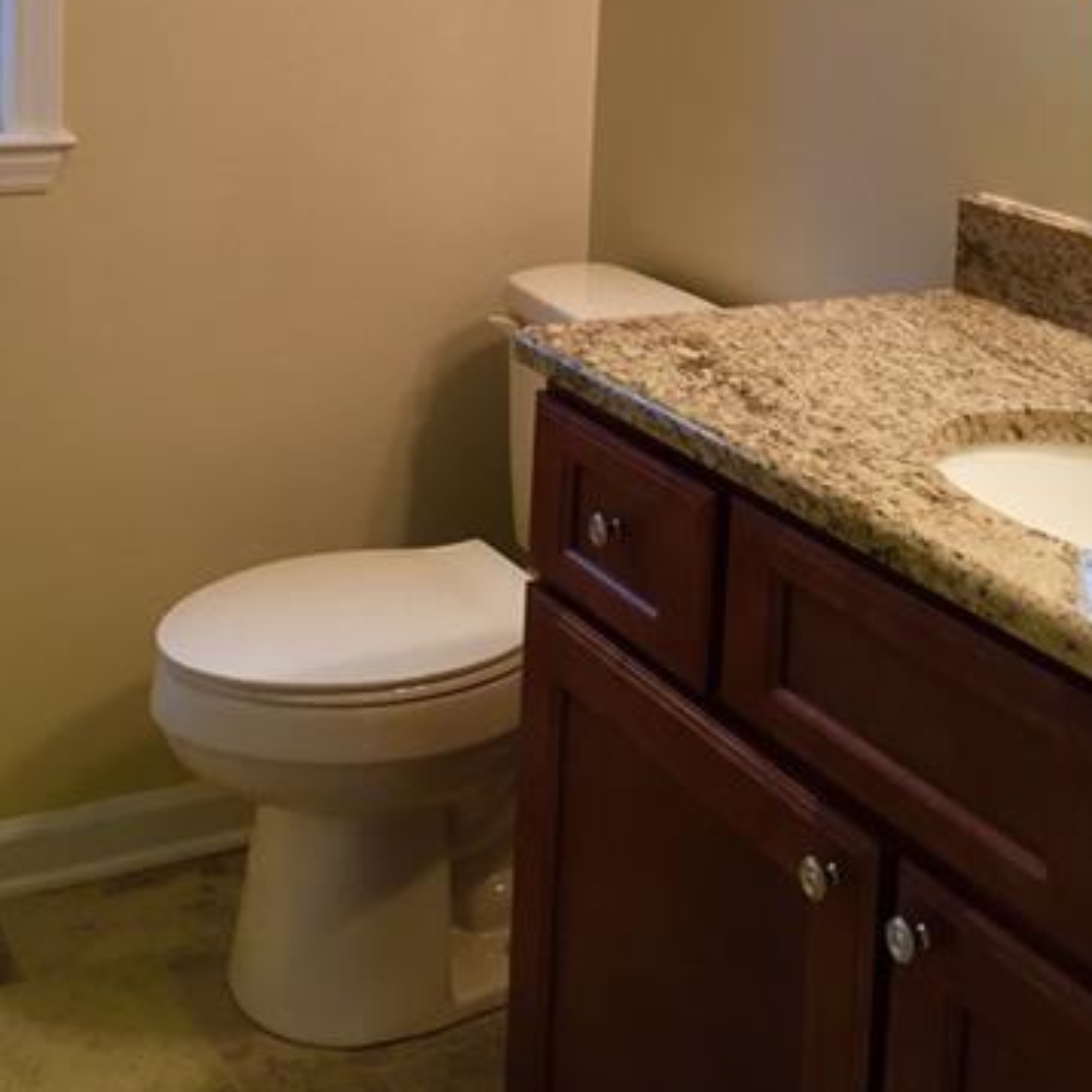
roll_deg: -2.7
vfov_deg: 29.1
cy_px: 6
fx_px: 1963
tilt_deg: -4.7
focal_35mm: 55
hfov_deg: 31.0
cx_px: 436
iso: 32
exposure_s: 1/30
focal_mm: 4.15
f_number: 2.2
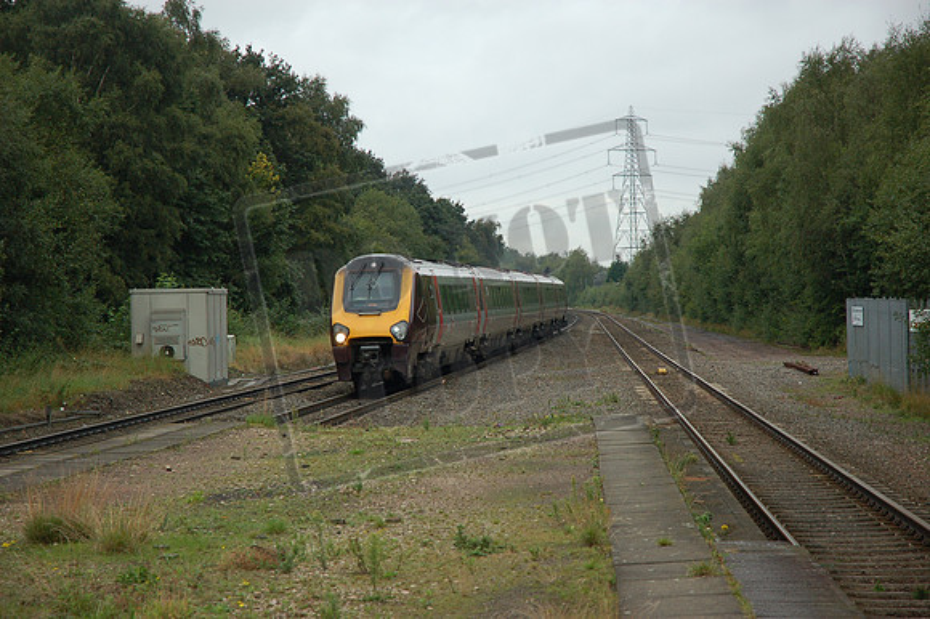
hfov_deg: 19.5
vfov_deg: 13.0
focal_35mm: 105
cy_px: 310
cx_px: 465
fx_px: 2711
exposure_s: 1/500
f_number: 4.5
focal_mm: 70
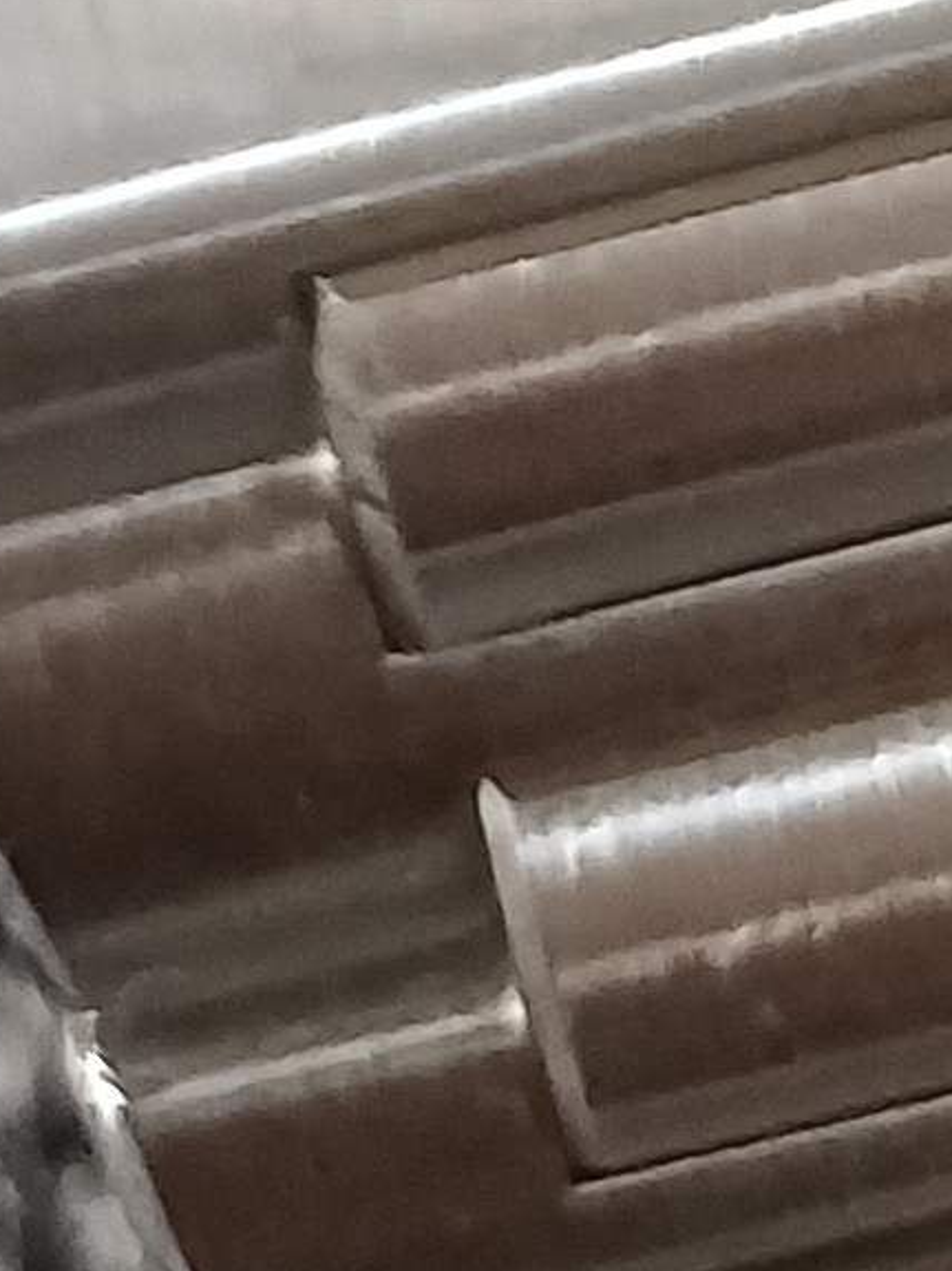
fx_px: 6383
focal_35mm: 174
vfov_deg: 9.5
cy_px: -2241
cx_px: 559
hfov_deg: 8.5
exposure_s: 1/20
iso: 1250
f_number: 1.8
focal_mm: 4.65
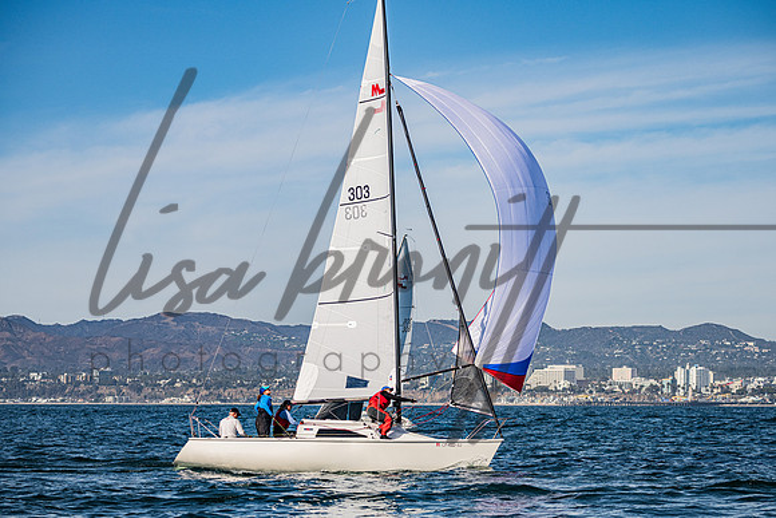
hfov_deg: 18.6
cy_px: 283
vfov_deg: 12.4
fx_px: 2376
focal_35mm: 110
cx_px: 388
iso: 320
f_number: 5.6
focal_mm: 100
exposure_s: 1/3200
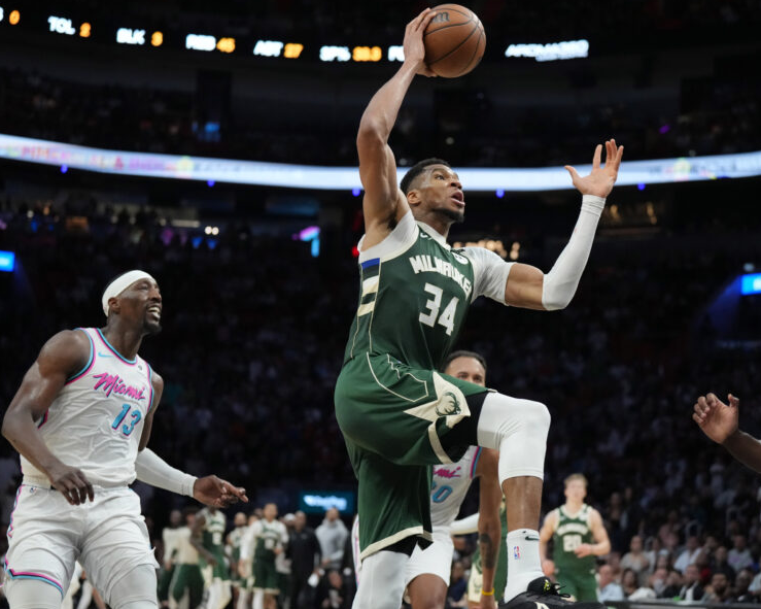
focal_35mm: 80
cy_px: 303
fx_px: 1802
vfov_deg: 19.2
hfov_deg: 23.8
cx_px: 437
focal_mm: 70
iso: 5000
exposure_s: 1/2000
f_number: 2.8
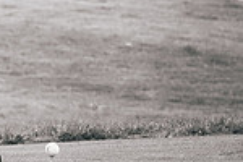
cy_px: -125
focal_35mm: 381
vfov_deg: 3.6
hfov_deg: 5.3
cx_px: -222
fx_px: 2572
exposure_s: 1/1000
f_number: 6.3
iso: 640
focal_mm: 95
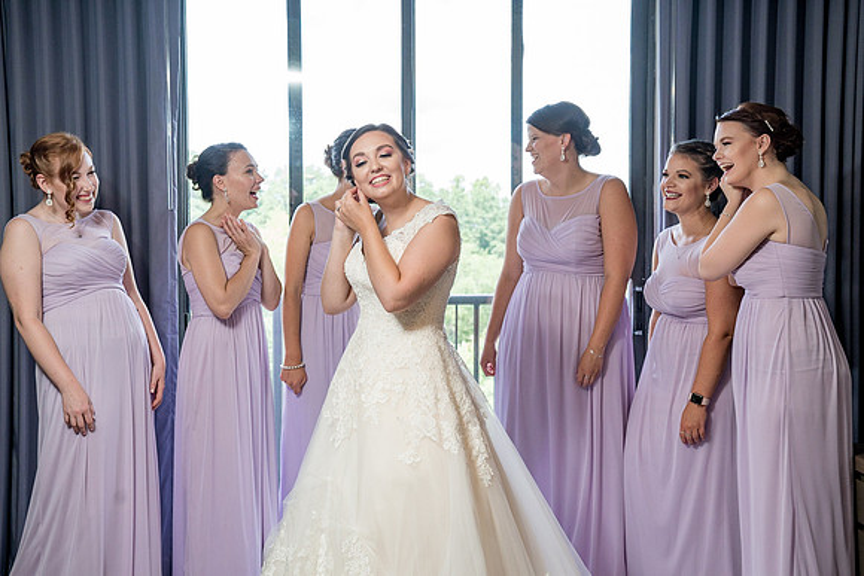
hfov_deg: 42.0
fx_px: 1125
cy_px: 288
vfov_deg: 28.8
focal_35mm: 47
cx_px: 432
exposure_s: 1/200
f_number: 5.6
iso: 1000
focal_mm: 46
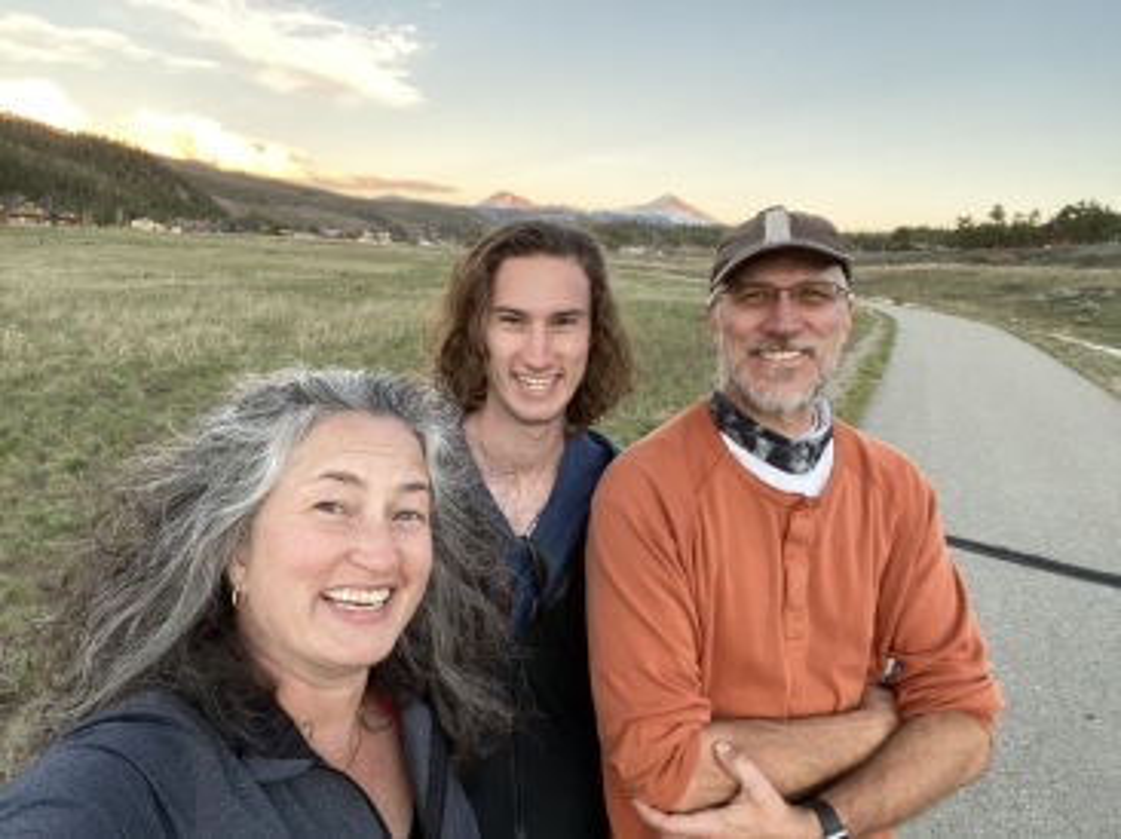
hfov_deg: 74.0
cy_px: 420
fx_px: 744
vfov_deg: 58.8
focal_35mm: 23
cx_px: 560
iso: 125
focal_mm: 2.71
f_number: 2.2
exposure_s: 1/60
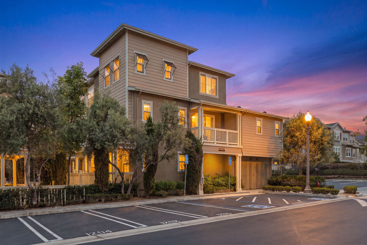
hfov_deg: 68.4
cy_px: 122
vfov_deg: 48.7
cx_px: 184
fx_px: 270
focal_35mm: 26
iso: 640
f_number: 8
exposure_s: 1/1250
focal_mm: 26.5
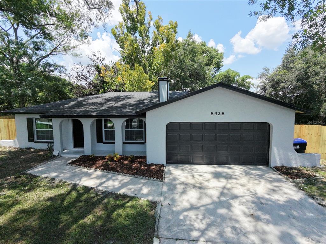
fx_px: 151
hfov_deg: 94.5
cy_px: 122
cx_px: 163
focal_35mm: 16
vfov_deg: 78.1
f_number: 2.2
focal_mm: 3.05
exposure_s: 1/1500
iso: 400
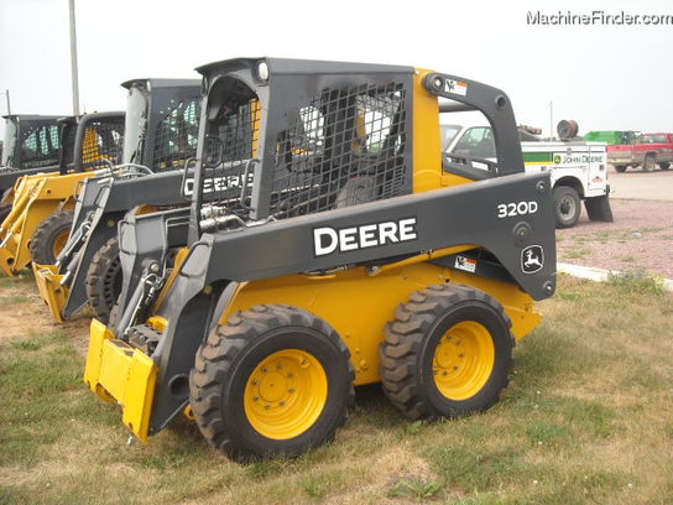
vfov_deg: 32.9
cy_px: 252
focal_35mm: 44
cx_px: 336
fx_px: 855
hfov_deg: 42.9
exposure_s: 1/284
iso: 64
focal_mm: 7.1
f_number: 3.1
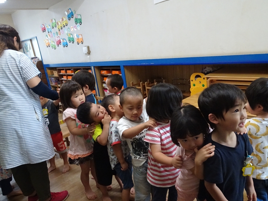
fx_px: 209
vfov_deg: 51.3
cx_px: 141
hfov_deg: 65.3
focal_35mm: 27
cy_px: 111
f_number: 3.5
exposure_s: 1/100
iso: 800
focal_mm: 4.1
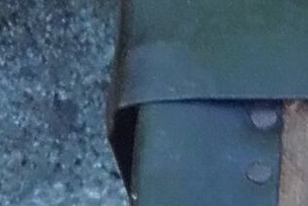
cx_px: 624
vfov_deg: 5.0
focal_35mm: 267
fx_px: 2285
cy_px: 515
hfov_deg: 7.4
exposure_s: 1/50
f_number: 2.2
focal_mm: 3.3
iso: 60
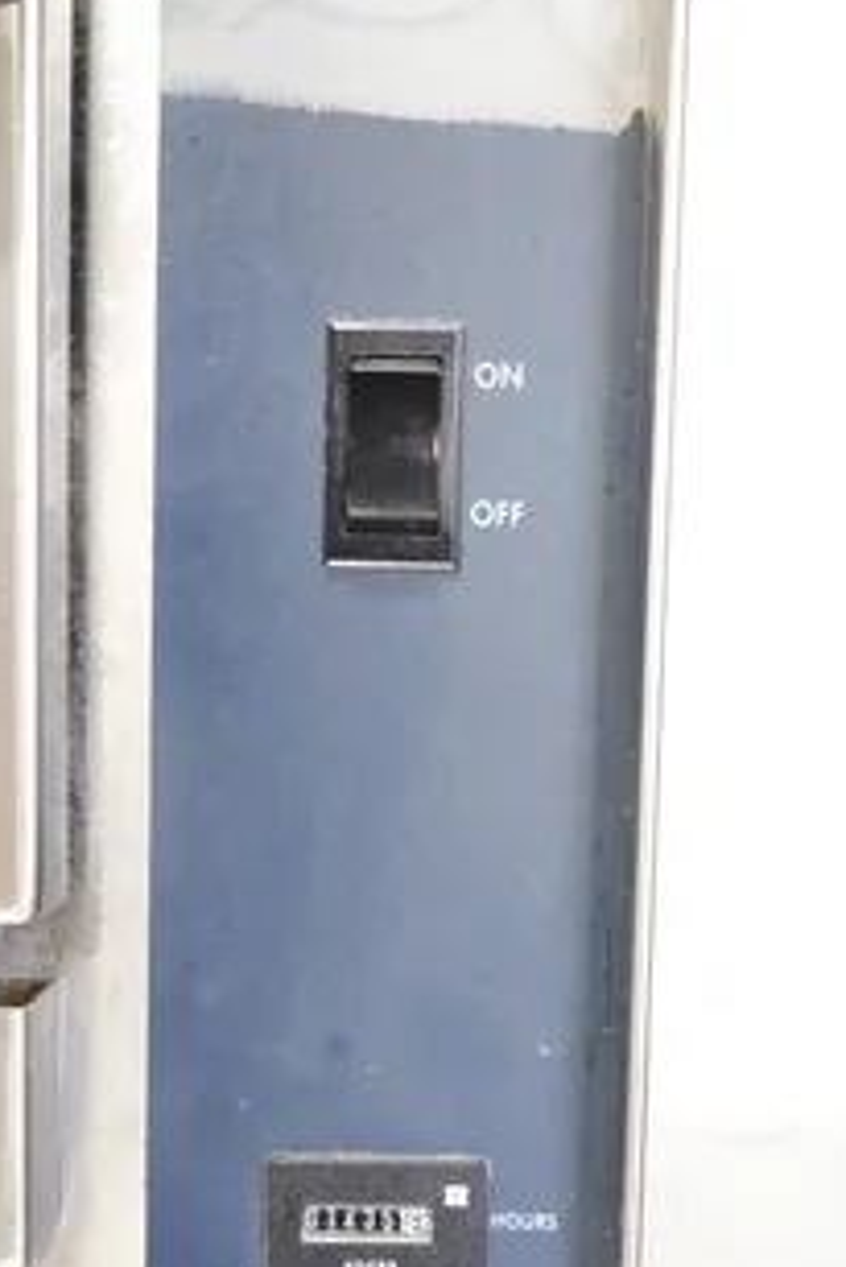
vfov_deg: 33.2
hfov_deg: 22.6
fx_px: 2112
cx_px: 361
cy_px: 797
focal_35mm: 60
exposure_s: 1/50
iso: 3200
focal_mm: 16.86
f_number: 4
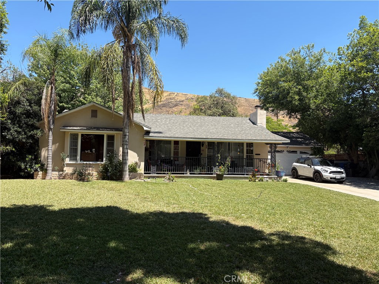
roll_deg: -0.8
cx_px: 190
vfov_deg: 53.1
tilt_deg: +3.0
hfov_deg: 67.3
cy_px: 142
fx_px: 285
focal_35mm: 26
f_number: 1.6
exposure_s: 1/1587
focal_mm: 5.96
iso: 50
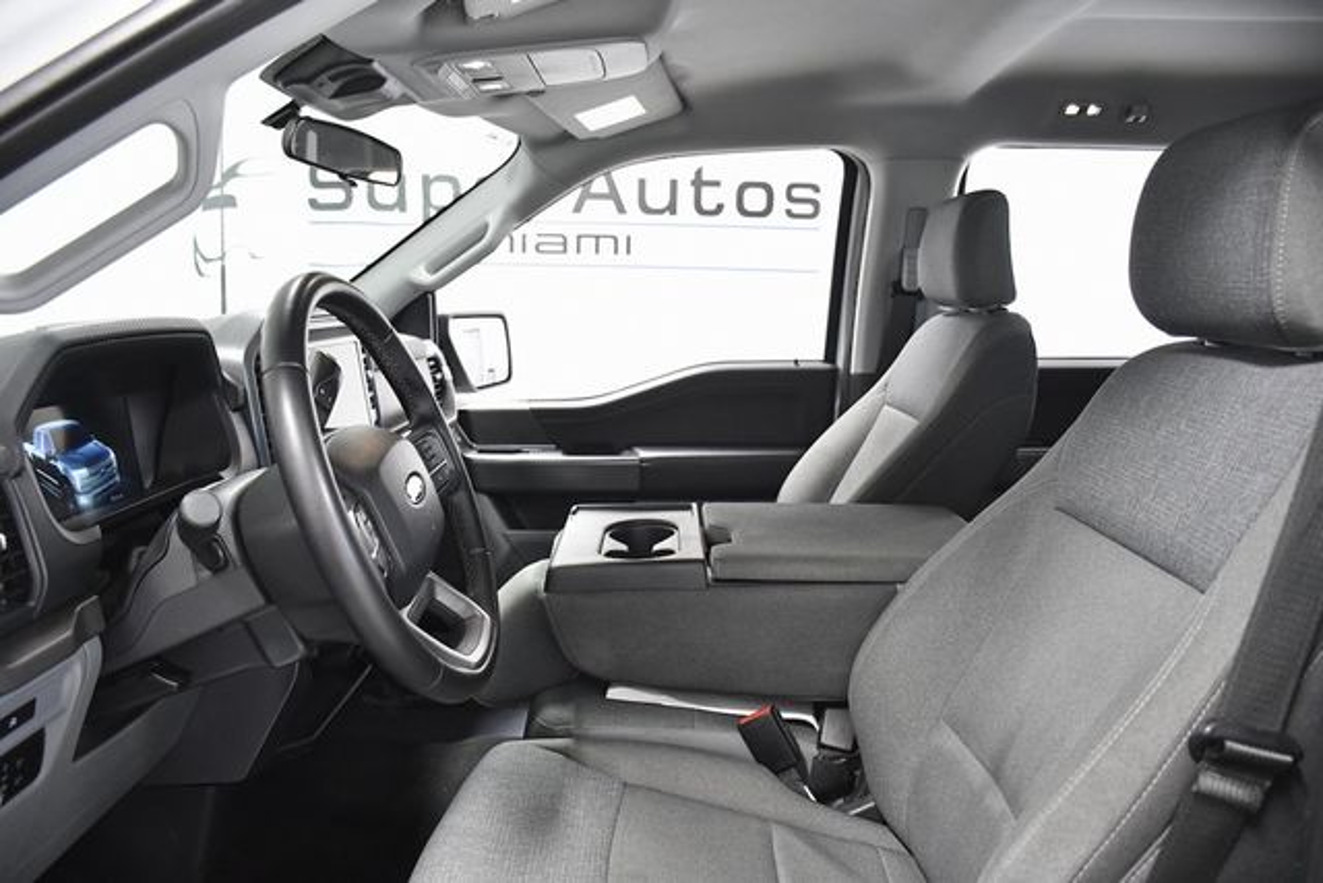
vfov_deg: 48.0
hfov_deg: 67.4
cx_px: 662
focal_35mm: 27
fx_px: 992
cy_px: 442
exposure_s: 1/160
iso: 2500
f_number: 3.5
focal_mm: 18
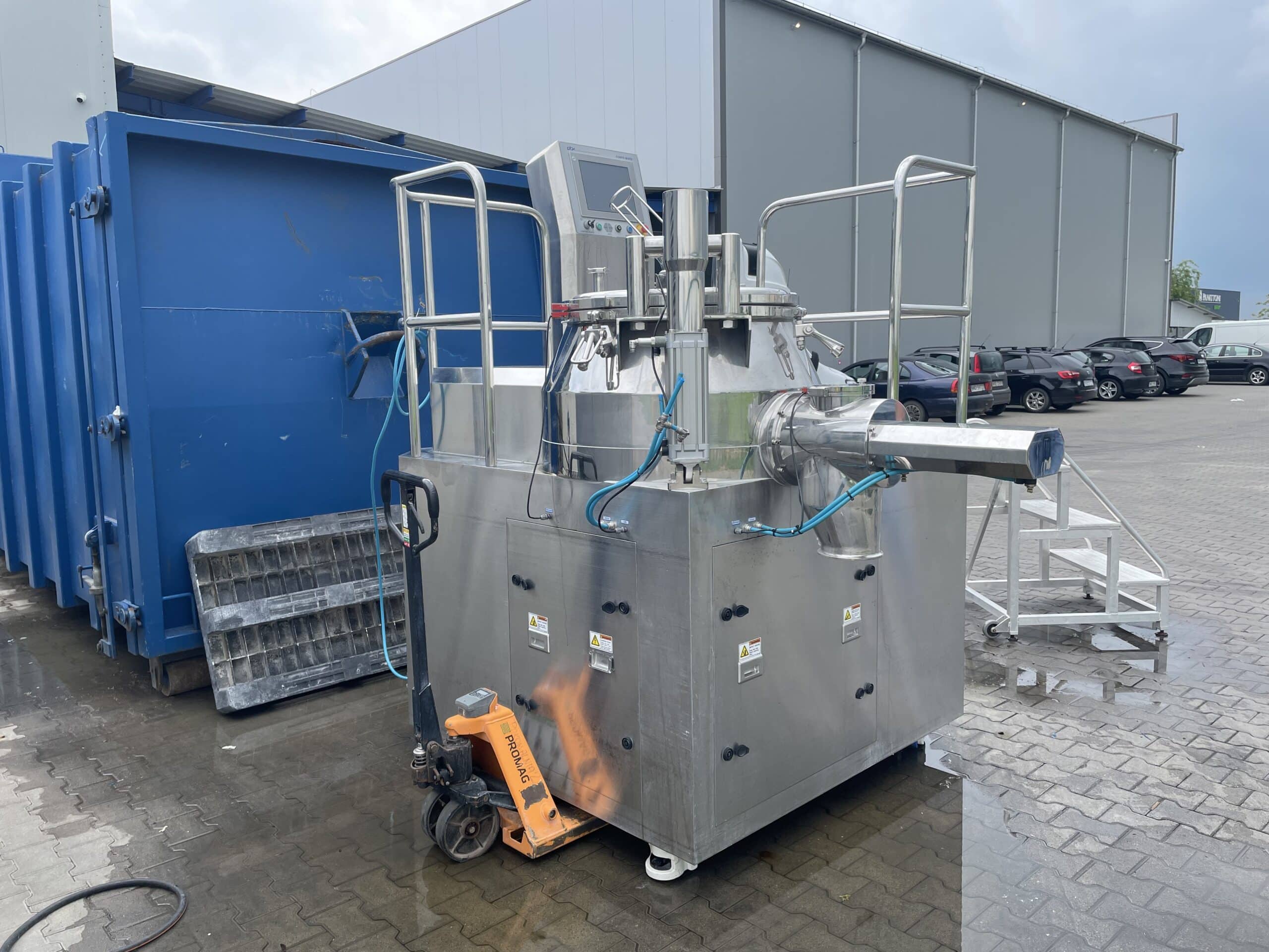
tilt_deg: -5.9
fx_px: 953
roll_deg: +1.0
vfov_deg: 53.1
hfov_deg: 67.3
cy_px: 476
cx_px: 634
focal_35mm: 26
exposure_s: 1/1208
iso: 32
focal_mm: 4.2
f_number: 1.6
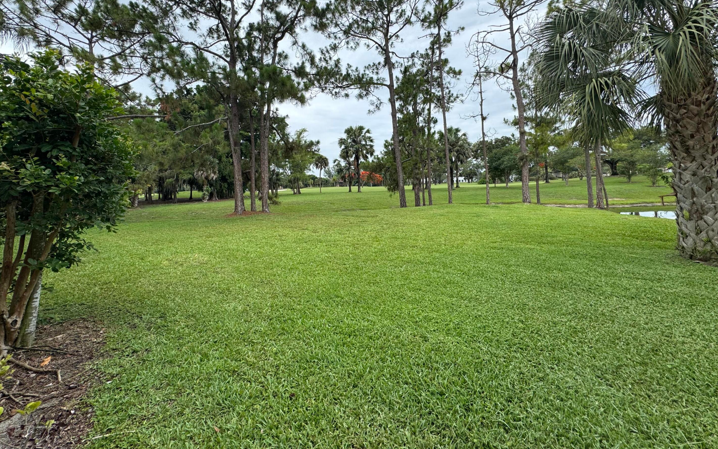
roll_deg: +2.4
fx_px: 294
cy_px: 177
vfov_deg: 73.9
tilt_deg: +2.4
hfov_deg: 101.5
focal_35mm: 15
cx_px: 355
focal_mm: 2.22
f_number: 2.2
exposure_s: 1/849
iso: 50
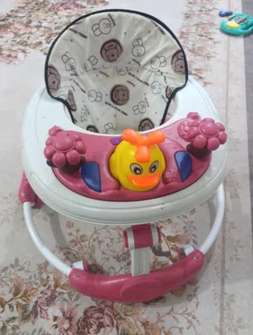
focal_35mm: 23
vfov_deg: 73.8
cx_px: 126
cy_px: 168
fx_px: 223
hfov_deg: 59.0
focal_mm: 6.14
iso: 1000
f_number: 1.6
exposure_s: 1/50
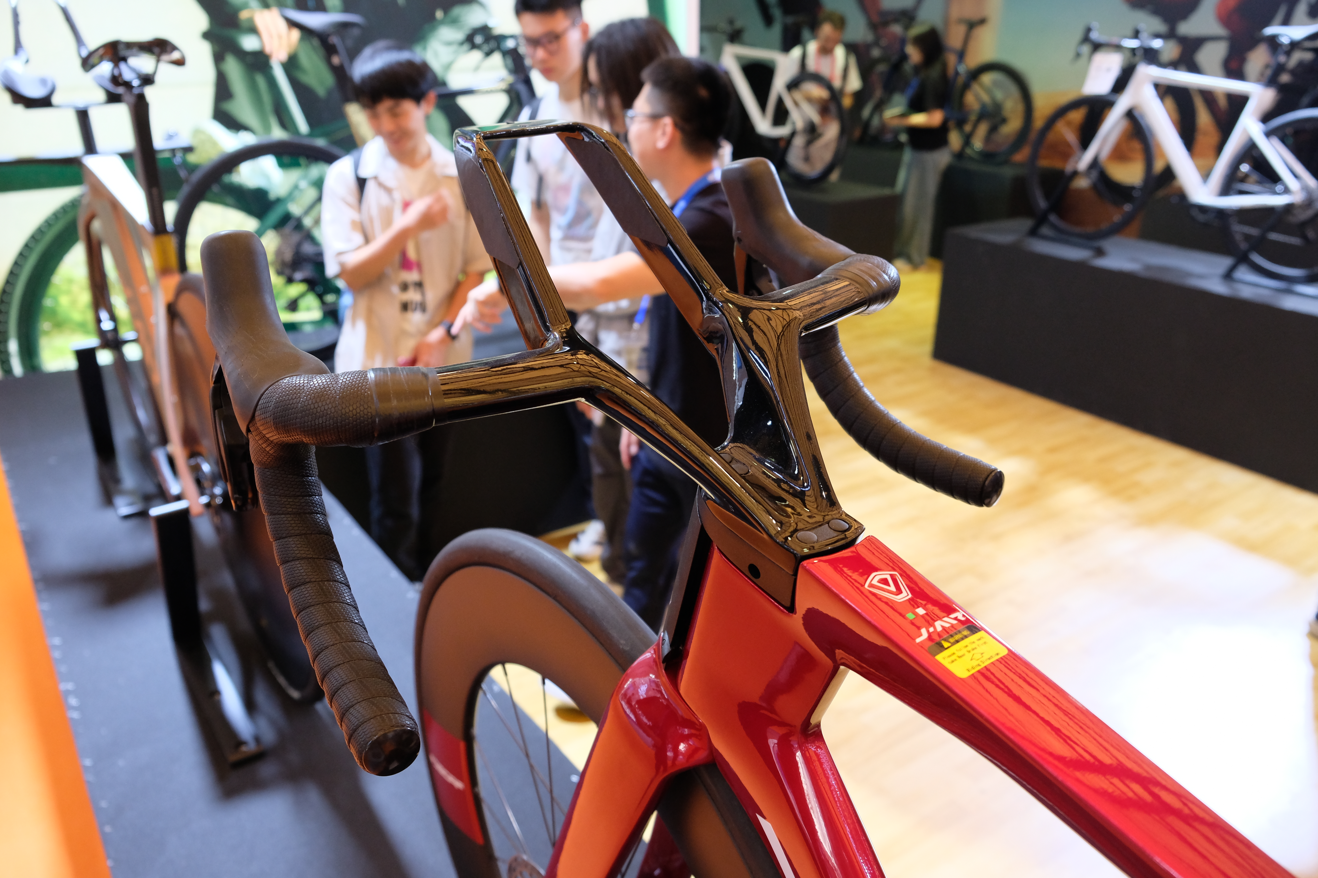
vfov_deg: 47.9
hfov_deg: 67.4
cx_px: 659
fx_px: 988
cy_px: 439
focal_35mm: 27
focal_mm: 18
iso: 1600
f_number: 4
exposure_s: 1/125
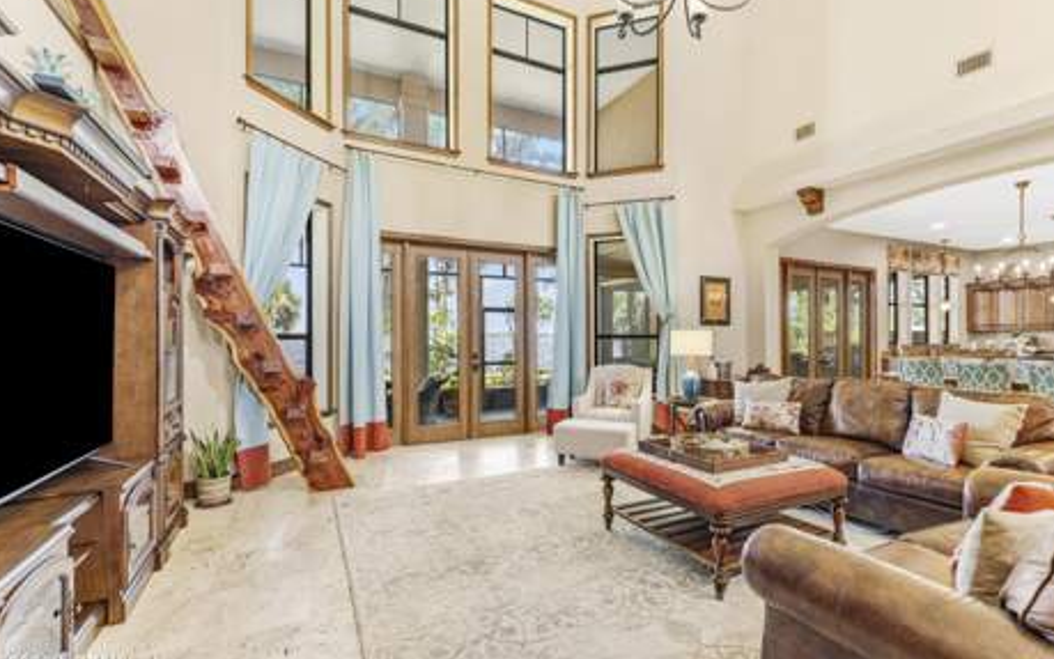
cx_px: 540
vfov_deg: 70.6
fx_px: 466
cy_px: 331
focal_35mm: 16
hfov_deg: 97.0
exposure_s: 1/2
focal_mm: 15.2
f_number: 9
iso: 250
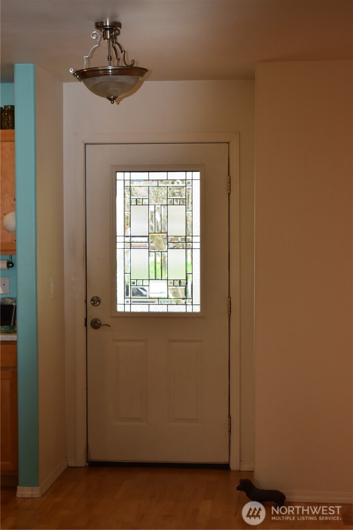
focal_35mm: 72
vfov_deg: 28.1
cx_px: 176
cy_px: 265
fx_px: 1059
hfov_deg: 18.9
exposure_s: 1/200
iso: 800
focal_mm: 48
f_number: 5.3
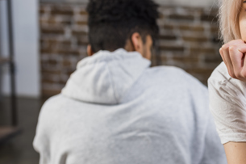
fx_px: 1004
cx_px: 193
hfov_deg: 13.9
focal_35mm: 147
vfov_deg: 9.3
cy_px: 88
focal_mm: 70
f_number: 4.5
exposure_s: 1/160
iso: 64
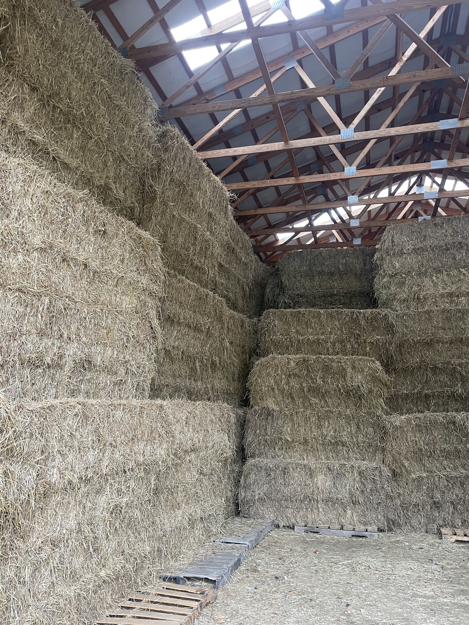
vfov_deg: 67.3
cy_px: 312
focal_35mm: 26
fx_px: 470
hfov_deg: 53.1
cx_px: 234
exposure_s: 1/70
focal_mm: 4.2
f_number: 1.6
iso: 125
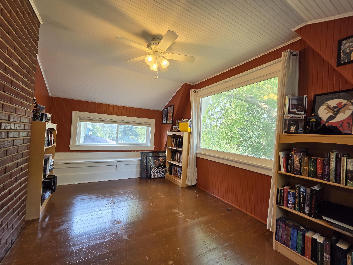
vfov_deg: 89.9
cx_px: 176
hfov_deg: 106.2
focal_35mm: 13
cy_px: 132
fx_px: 133
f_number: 2.2
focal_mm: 2.2
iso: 160
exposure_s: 1/120
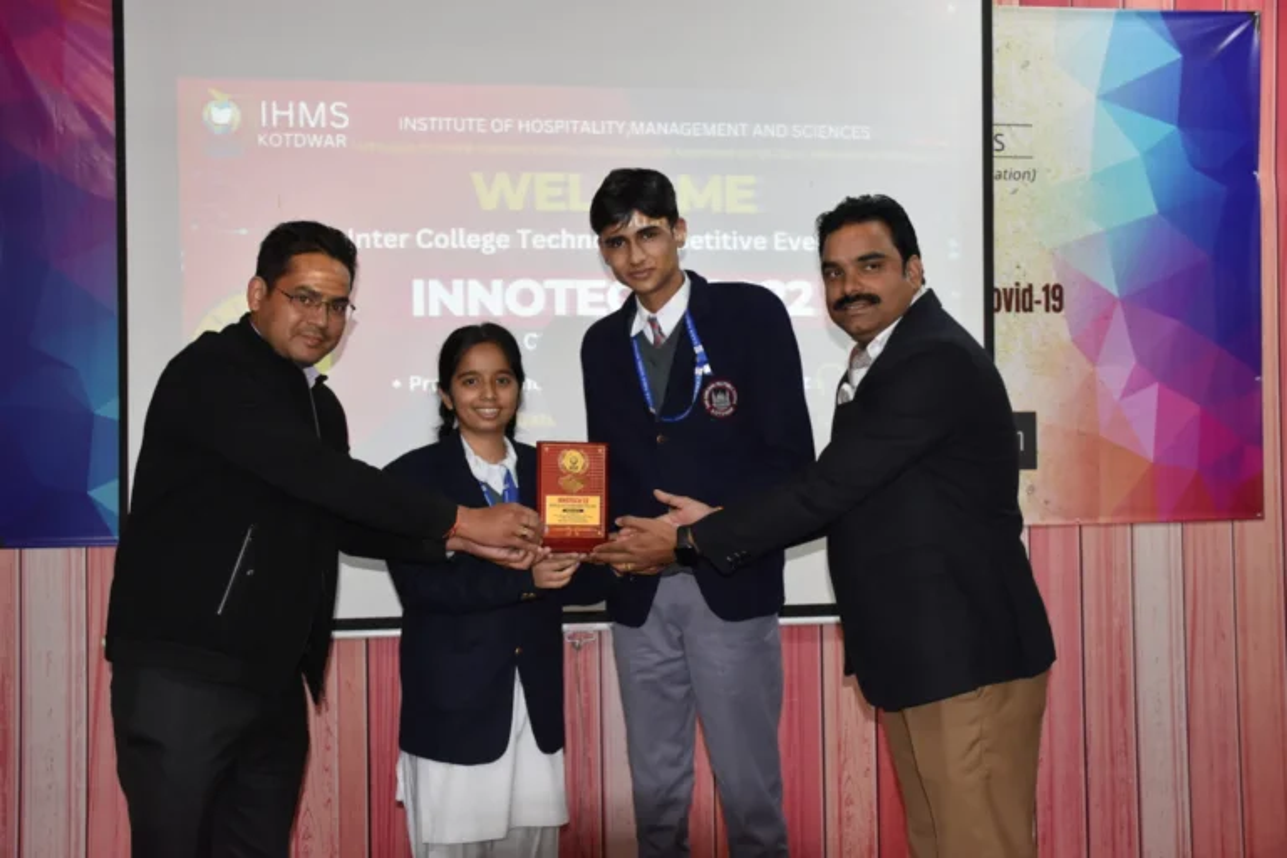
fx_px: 1394
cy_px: 429
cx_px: 644
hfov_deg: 49.6
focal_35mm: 39
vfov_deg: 34.2
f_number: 3.8
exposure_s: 1/60
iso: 1400
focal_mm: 26
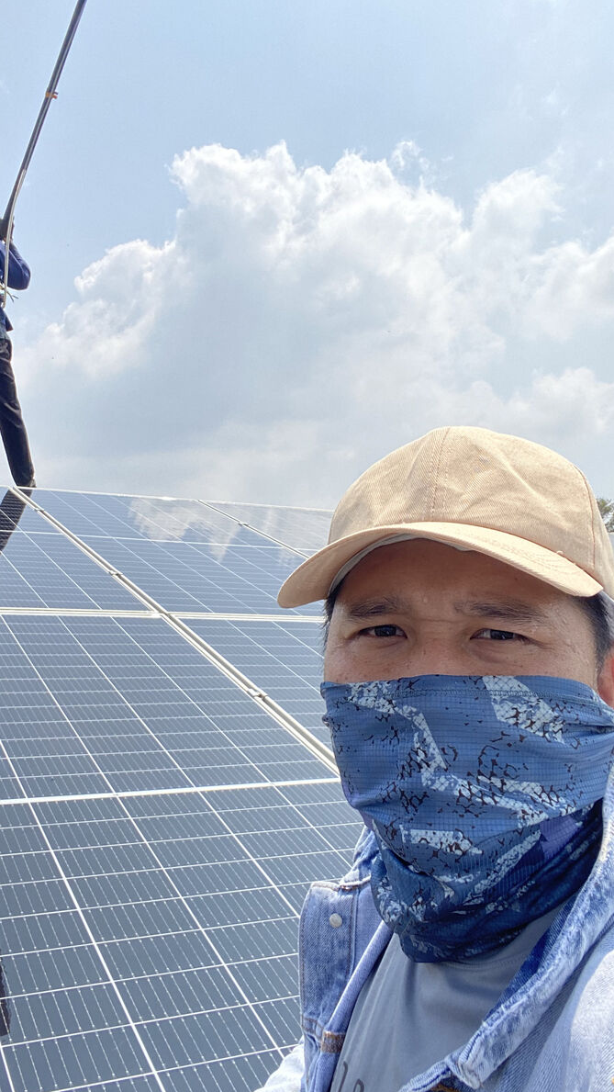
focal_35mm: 33
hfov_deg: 35.4
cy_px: 550
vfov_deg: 59.5
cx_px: 229
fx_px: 955
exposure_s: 1/594
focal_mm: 2.71
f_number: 2.2
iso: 25
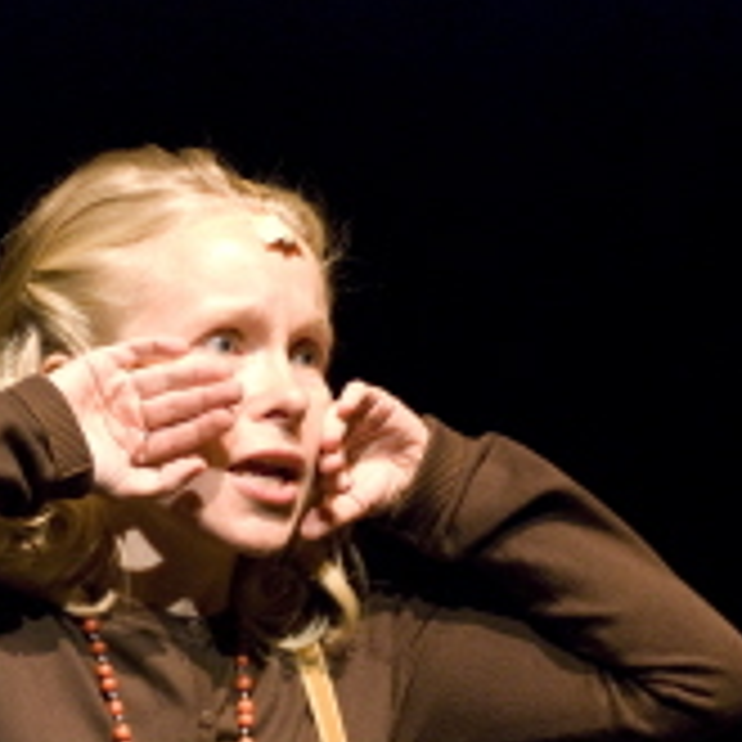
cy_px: 585
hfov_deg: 7.1
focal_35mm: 248
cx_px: 175
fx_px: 6014
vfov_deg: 7.1
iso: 1250
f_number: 4
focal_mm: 80
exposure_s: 1/40
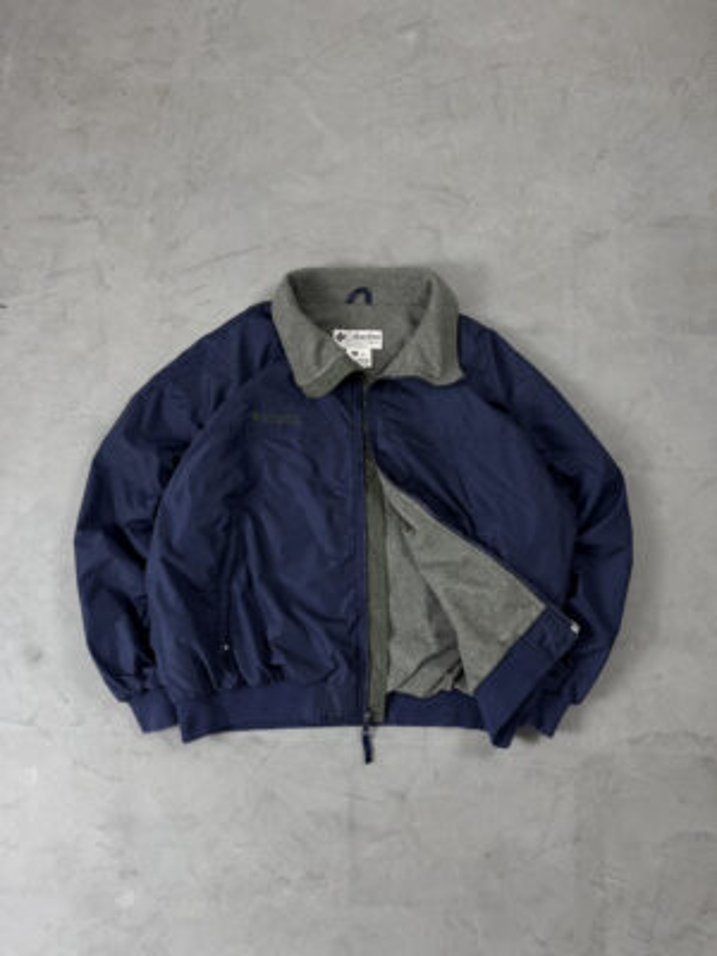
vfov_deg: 71.6
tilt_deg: -80.5
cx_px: 358
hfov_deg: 56.8
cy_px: 478
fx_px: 663
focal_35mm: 24
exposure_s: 1/60
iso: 125
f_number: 1.78
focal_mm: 6.76
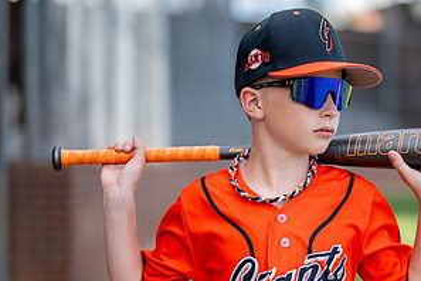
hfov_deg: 18.2
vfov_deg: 12.2
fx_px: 1310
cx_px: 300
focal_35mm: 112
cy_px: 205
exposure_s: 1/2500
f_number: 1.2
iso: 125
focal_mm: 50
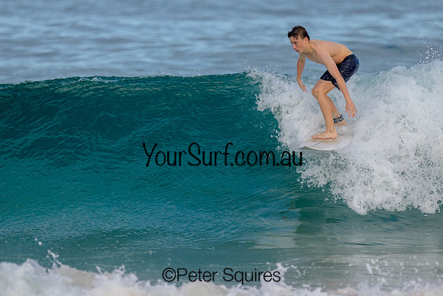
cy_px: 143
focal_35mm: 867
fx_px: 10673
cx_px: 240
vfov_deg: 1.6
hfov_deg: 2.4
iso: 560
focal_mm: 800
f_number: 6.3
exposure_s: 1/2000
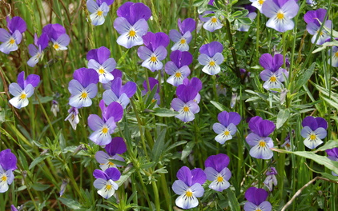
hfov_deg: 25.8
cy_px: 102
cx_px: 169
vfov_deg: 16.3
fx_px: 737
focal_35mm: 80
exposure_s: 1/100
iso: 200
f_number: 8
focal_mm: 52
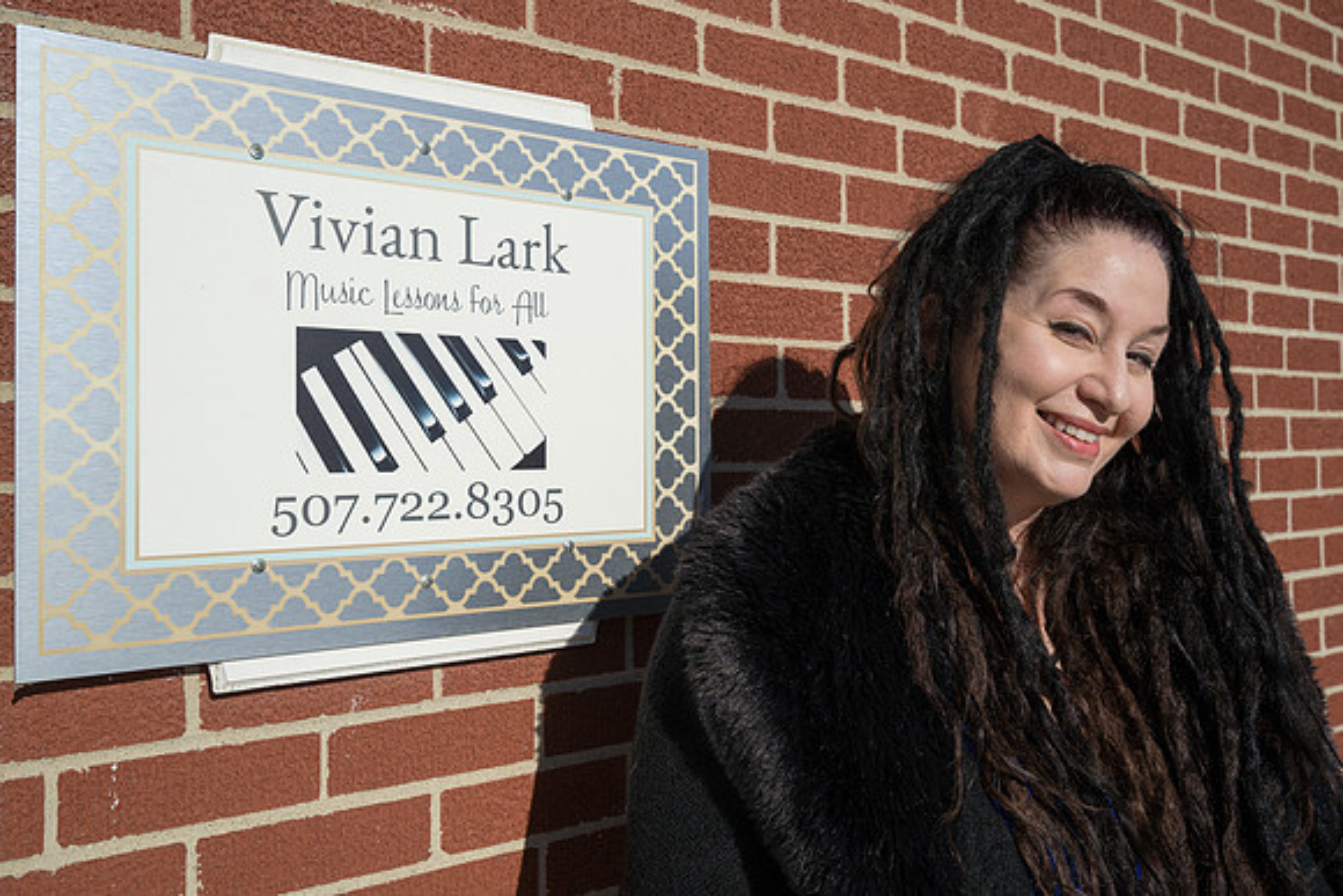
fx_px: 1145
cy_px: 431
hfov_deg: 60.7
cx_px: 641
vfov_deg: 42.7
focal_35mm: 31
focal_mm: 28.3
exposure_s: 1/800
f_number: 6.3
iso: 100
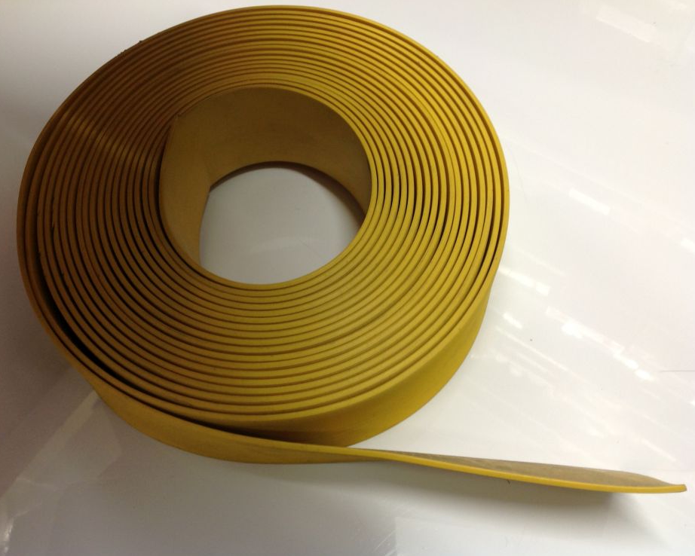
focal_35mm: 37
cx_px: 334
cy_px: 280
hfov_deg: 49.1
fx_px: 761
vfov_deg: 40.1
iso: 64
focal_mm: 4.28
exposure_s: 1/17
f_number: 2.4
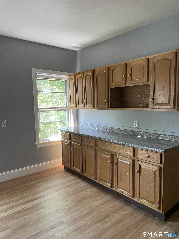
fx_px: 179
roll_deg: +1.2
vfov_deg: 67.3
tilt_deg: -4.6
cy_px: 120
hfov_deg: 53.1
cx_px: 90
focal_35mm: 26
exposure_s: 1/89
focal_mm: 4.2
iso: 125
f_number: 1.6
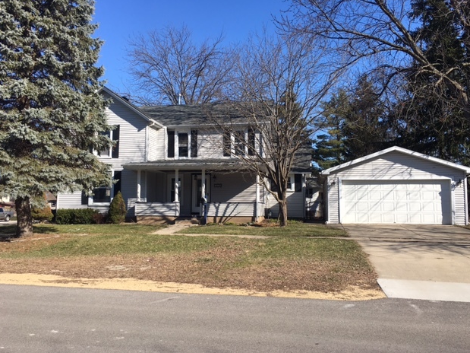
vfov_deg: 46.8
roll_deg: -1.3
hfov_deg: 60.0
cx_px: 236
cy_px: 180
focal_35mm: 30
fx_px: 407
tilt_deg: +6.2
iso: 25
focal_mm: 4.15
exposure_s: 1/1304
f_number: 2.2
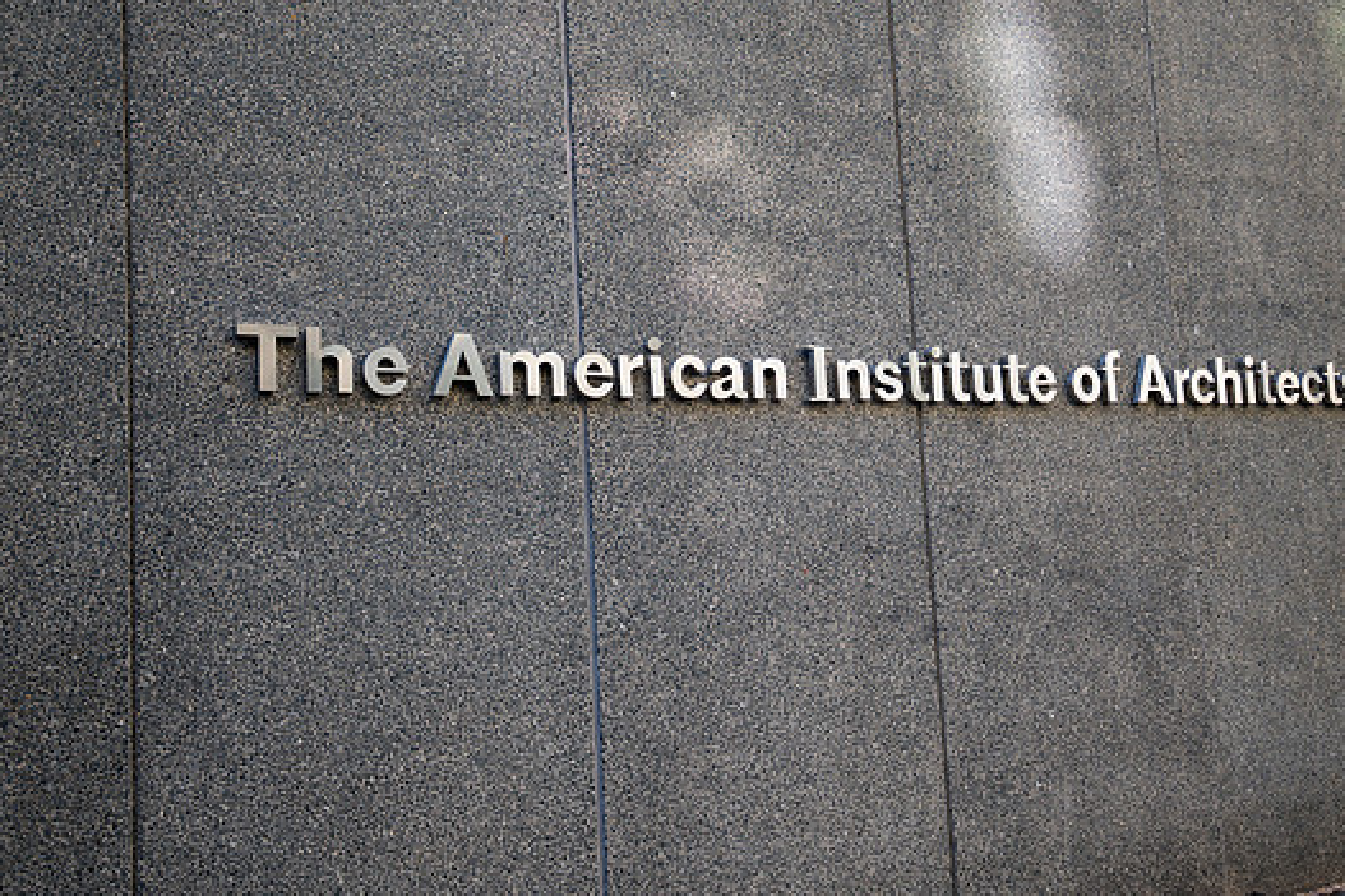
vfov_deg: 39.9
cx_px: 697
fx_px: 1232
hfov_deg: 57.2
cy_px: 429
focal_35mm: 33
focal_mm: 30
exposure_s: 1/200
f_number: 4
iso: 100
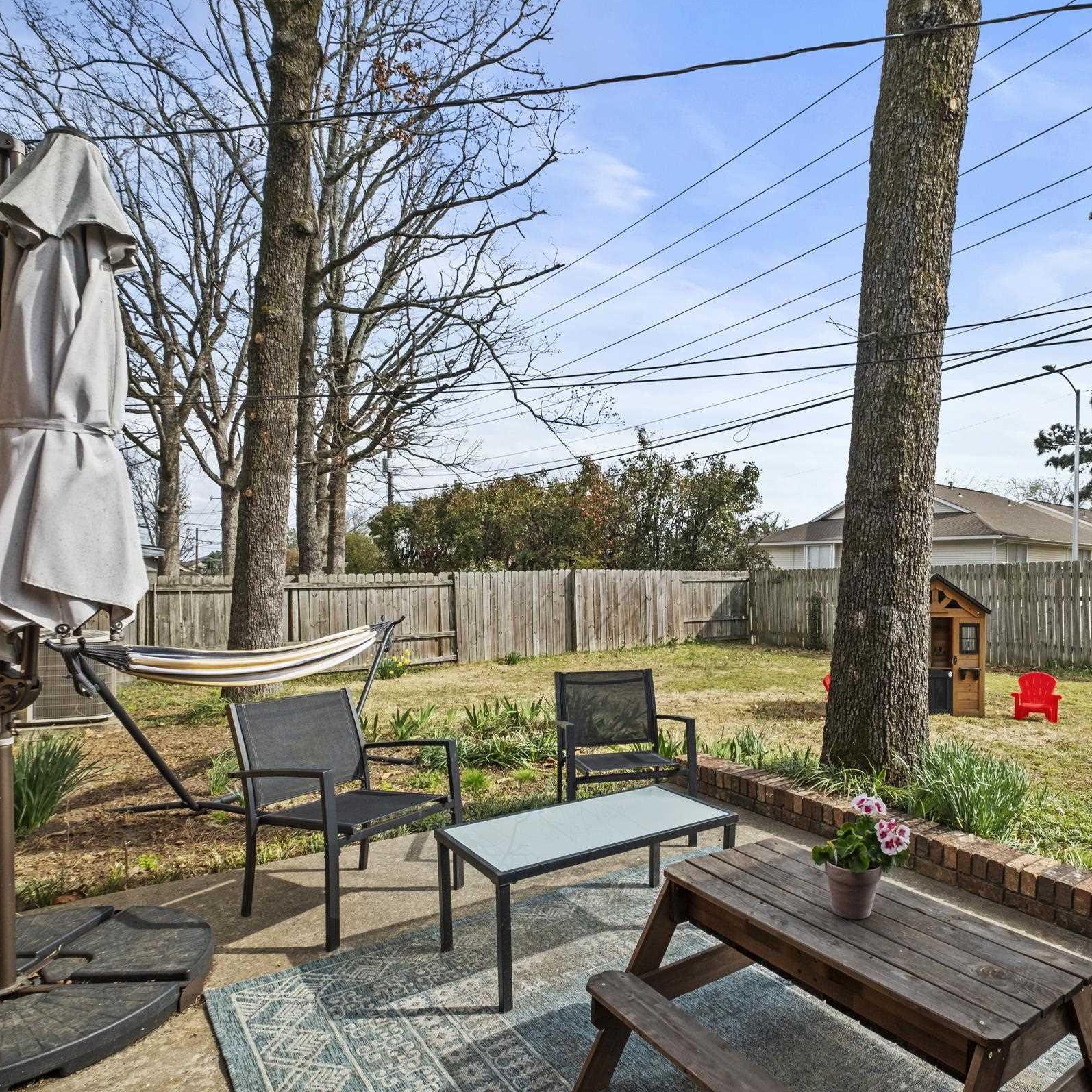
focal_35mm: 20
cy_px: 546
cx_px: 719
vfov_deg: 74.8
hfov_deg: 72.8
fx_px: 714
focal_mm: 10
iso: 400
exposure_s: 1/60
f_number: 8
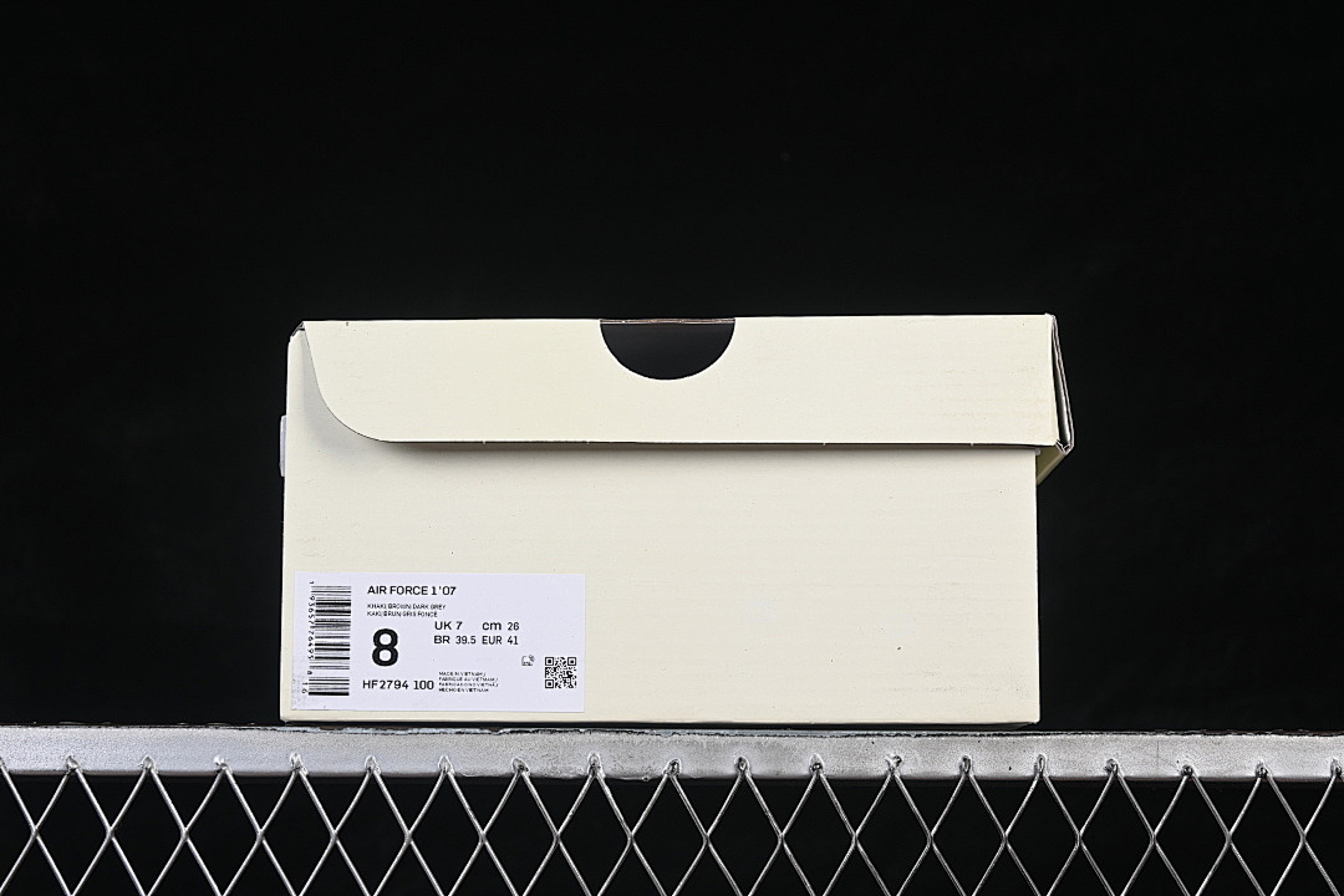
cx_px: 672
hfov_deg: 27.0
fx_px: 2800
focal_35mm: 75
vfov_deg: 18.2
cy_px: 448
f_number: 8
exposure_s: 1/80
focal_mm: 50
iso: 160
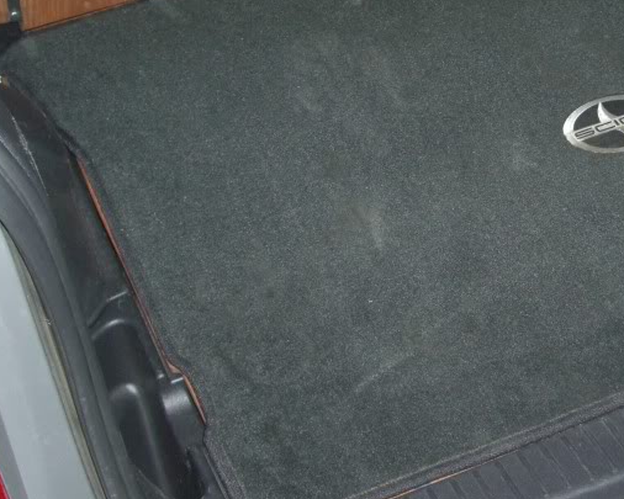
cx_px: 540
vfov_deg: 20.4
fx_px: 1385
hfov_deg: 24.8
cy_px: 169
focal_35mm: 75
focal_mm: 7.9
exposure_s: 1/60
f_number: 2.8
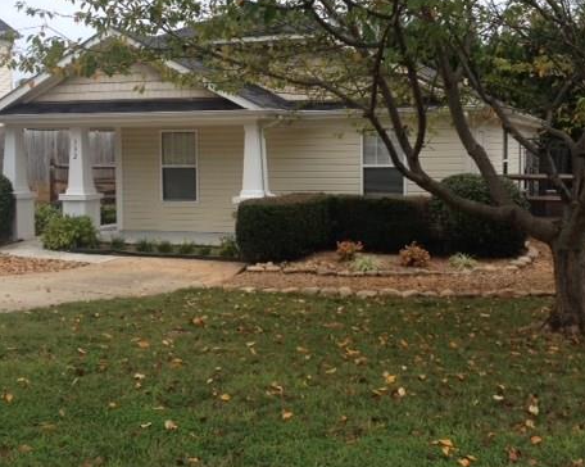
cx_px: 326
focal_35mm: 48
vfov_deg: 31.3
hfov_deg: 38.8
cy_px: 190
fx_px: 830
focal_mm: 4.28
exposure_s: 1/1042
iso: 50
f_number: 2.4
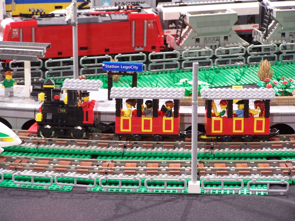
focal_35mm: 169
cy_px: 110
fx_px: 1440
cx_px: 148
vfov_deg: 8.8
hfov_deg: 11.7
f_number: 3.2
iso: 80
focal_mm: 28
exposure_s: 1/2
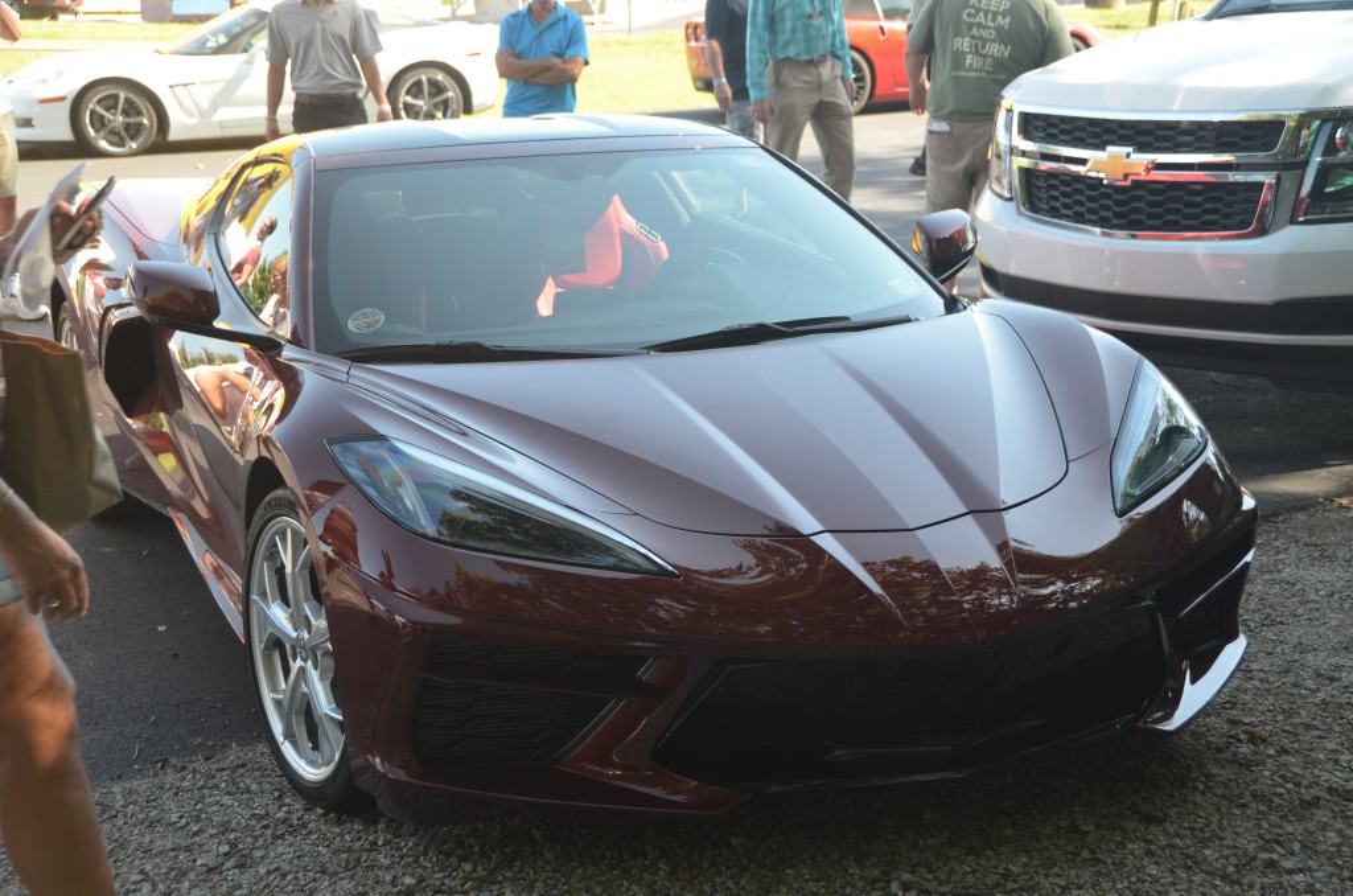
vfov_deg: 24.9
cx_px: 676
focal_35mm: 54
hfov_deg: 36.9
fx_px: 2025
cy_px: 448
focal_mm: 36
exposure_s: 1/125
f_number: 5.6
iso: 200
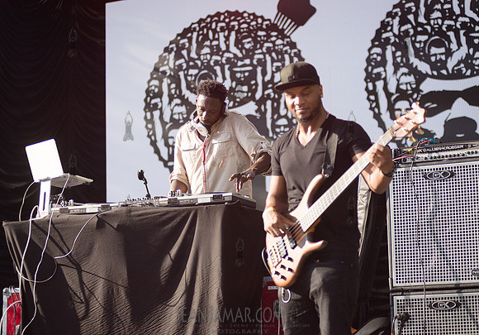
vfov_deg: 15.6
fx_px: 1217
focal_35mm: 90
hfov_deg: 22.3
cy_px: 152
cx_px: 250
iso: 1250
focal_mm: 80
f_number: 2.8
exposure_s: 1/4000
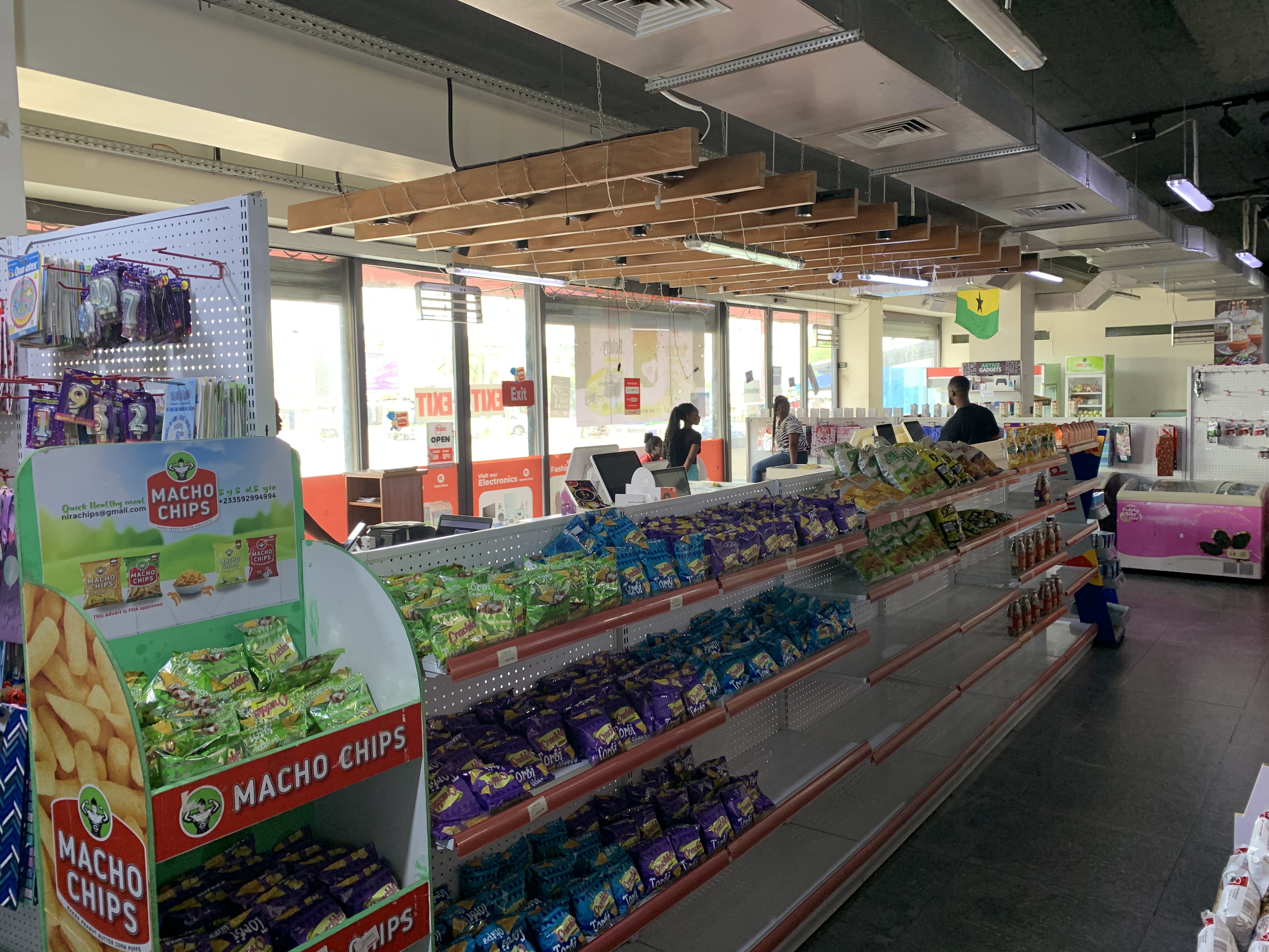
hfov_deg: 67.3
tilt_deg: -4.2
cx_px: 634
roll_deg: +0.8
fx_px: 953
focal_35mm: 26
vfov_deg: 53.1
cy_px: 476
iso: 100
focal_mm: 4.25
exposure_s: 1/82
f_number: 1.8
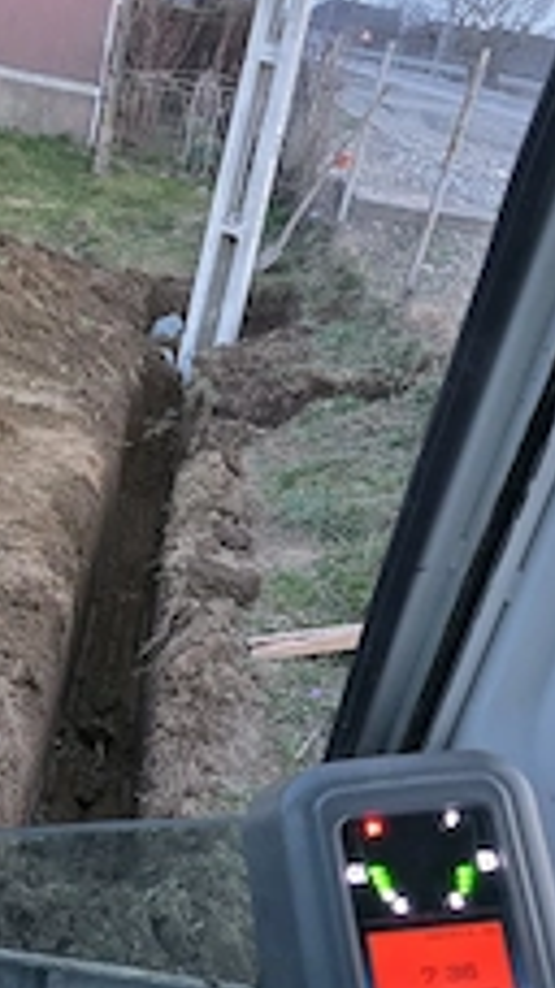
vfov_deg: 46.4
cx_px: 104
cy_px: 490
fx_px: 1153
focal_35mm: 44
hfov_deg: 26.5
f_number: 1.7
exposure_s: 1/101
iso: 1250
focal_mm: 6.3
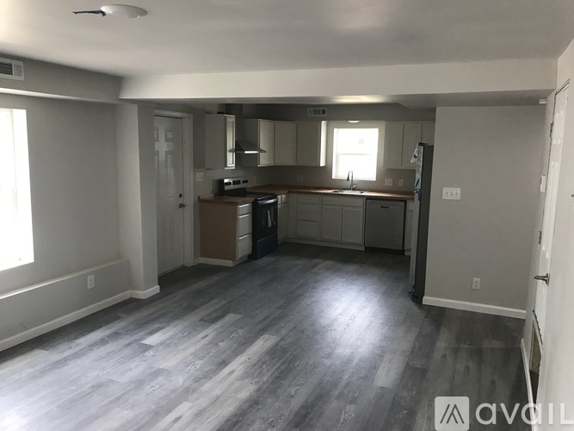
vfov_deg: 49.7
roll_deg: -1.2
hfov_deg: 63.5
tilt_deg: -7.9
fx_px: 464
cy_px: 216
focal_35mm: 28
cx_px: 287
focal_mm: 3.99
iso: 32
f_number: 1.8
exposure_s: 1/30
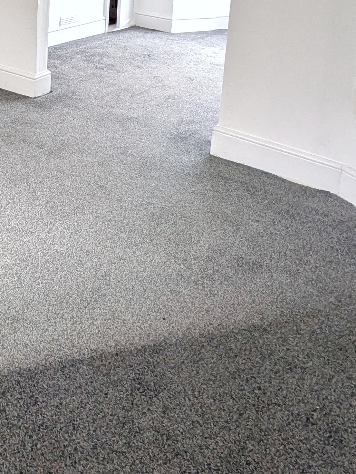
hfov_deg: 28.1
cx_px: -87
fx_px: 603
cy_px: -31
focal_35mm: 44
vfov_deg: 37.0
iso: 81
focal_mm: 1.83
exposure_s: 1/100
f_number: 2.2
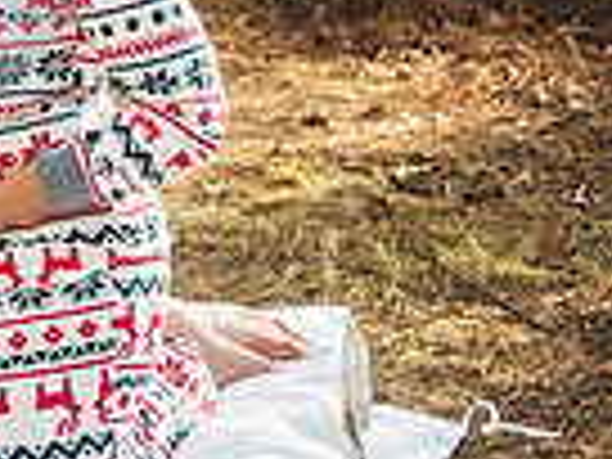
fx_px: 3483
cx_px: -405
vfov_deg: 7.3
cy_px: -349
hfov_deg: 9.6
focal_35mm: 197
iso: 100
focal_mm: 48
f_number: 2.8
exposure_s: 1/800
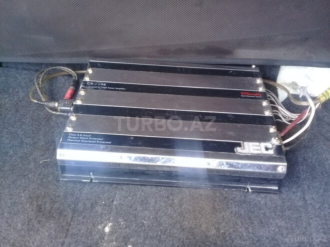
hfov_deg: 58.4
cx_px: 165
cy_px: 124
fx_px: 296
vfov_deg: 45.4
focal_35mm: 31
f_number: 2.2
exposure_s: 1/40
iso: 160
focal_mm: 3.3
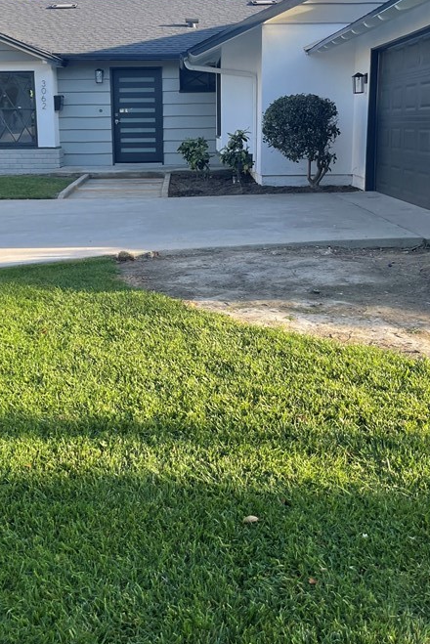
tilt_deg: -8.1
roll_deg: +1.9
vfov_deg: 46.0
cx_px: 172
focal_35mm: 42
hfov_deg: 31.8
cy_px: 240
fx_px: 752
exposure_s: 1/953
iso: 32
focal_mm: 5.1
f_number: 1.6
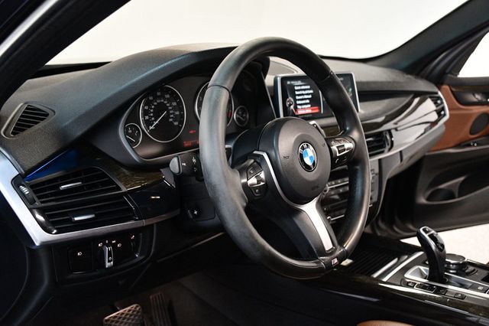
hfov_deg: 49.6
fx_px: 529
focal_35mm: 39
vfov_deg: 34.2
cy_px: 163
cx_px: 244
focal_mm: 26
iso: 3200
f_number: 3.8
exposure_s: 1/60
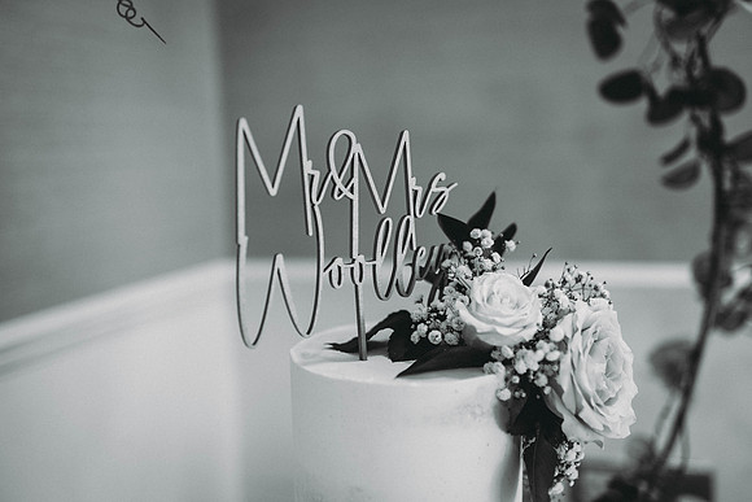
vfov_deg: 37.9
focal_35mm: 35
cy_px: 251
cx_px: 376
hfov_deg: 54.4
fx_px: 731
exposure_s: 1/125
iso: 320
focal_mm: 35
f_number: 1.6
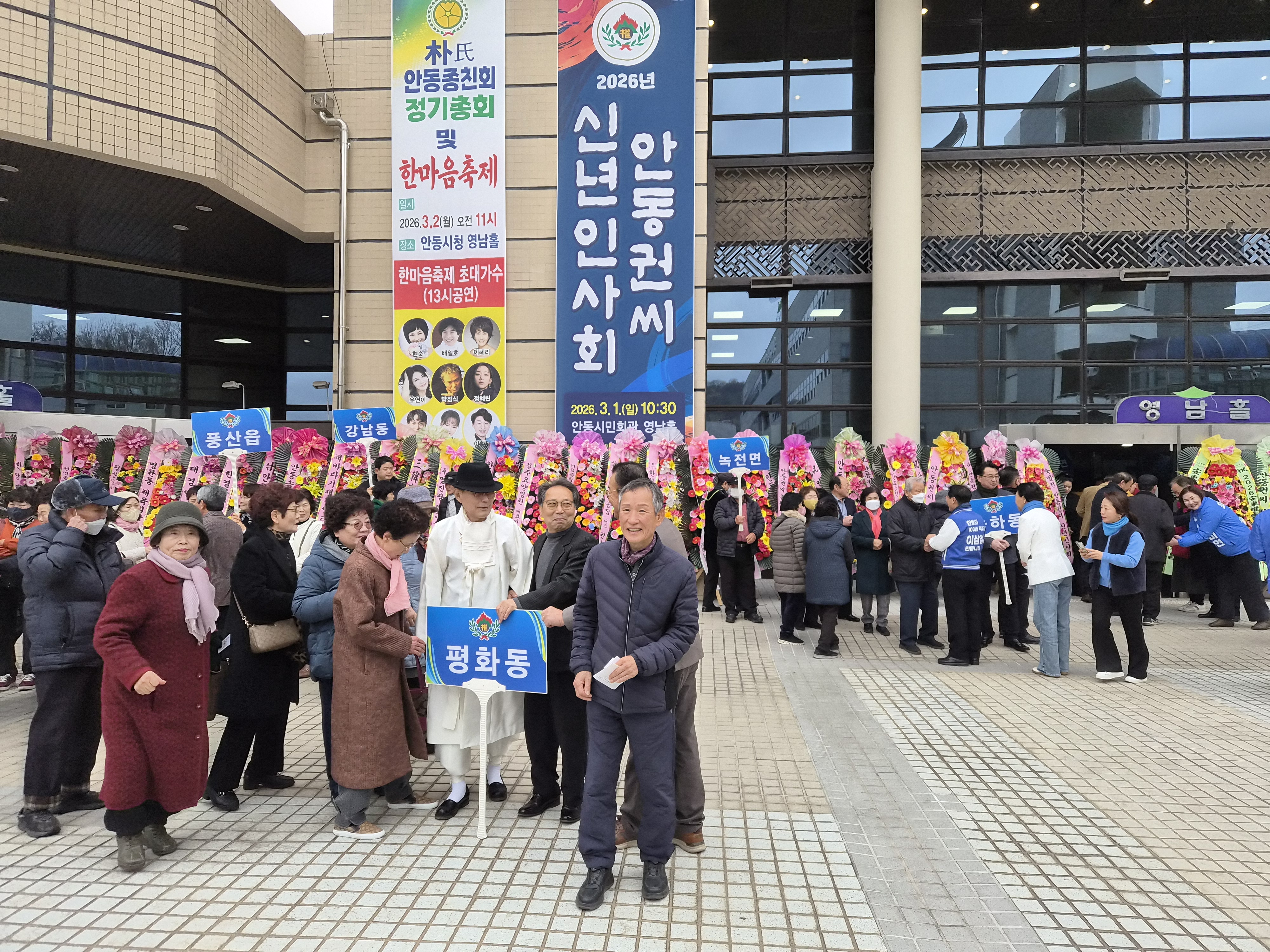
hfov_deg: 73.9
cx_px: 635
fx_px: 844
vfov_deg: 58.9
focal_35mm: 23
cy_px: 476
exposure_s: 1/359
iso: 64
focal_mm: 5.4
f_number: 1.8
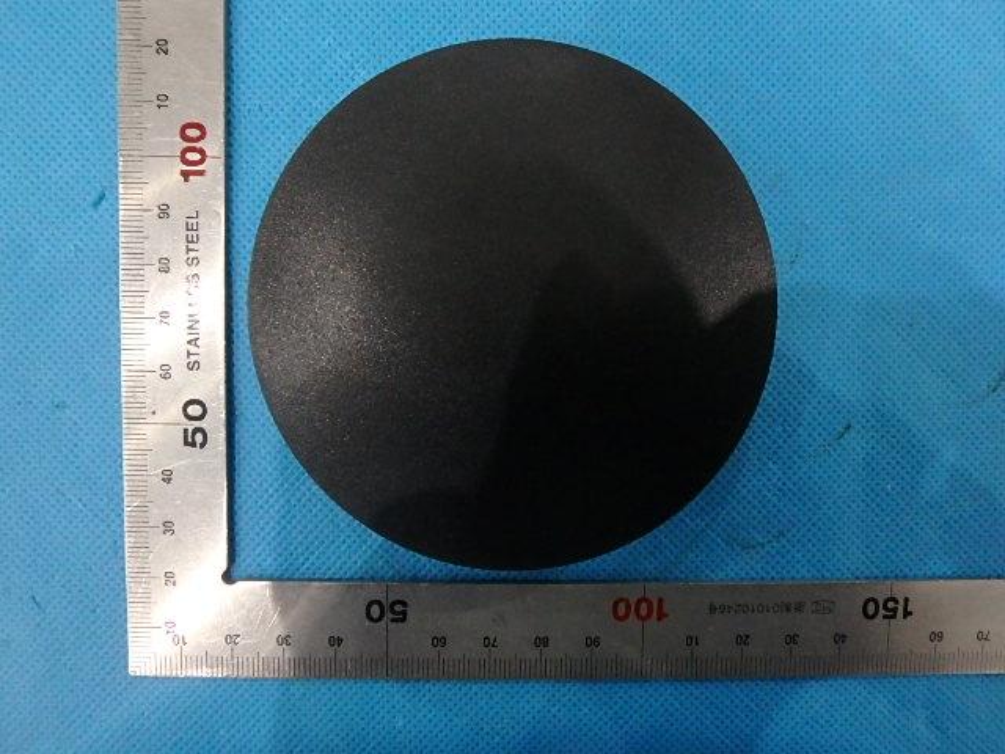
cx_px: 502
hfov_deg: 79.0
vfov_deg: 63.4
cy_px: 377
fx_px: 610
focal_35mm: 21
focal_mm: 3.7
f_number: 3.5
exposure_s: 1/13
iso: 800
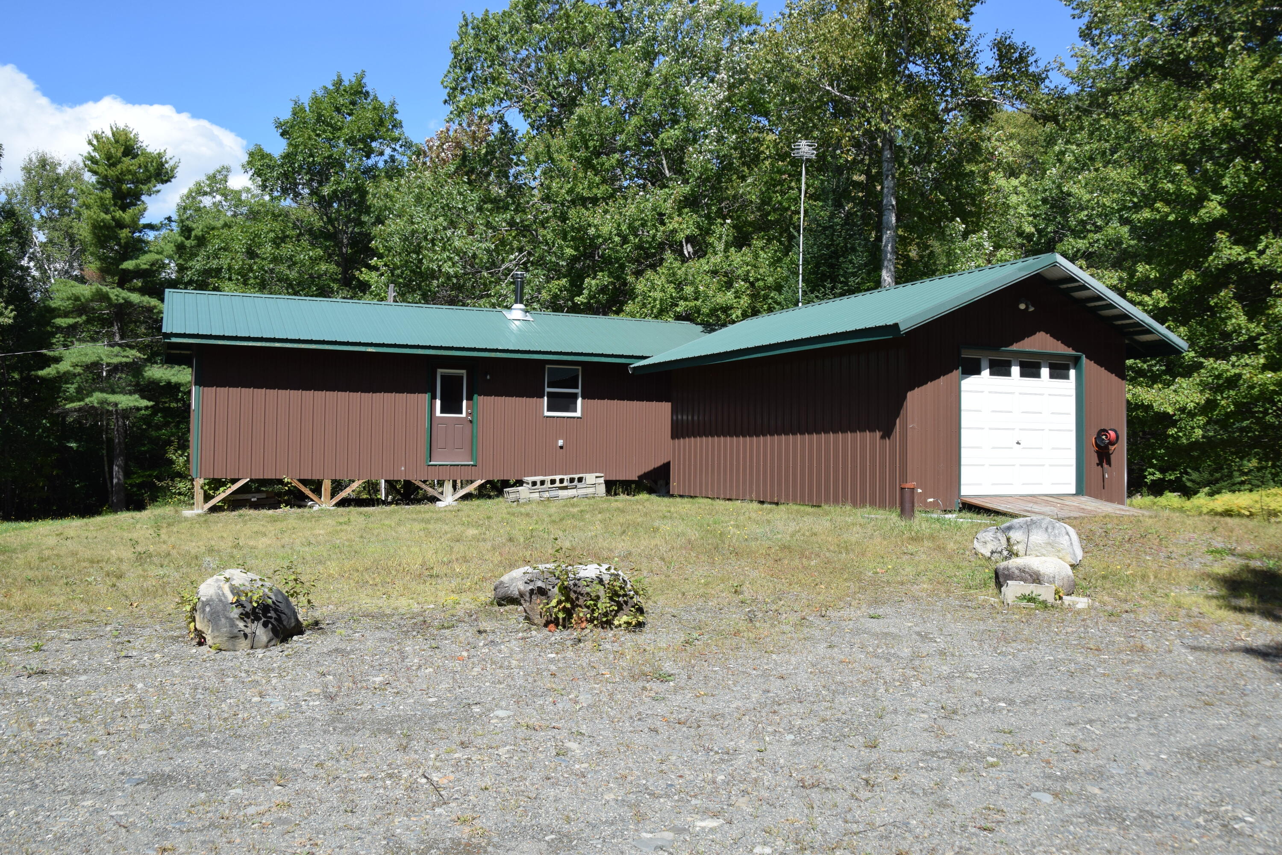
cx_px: 641
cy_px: 428
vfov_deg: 43.6
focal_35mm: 30
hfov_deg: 61.9
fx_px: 1068
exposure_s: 1/320
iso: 200
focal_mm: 20
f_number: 9
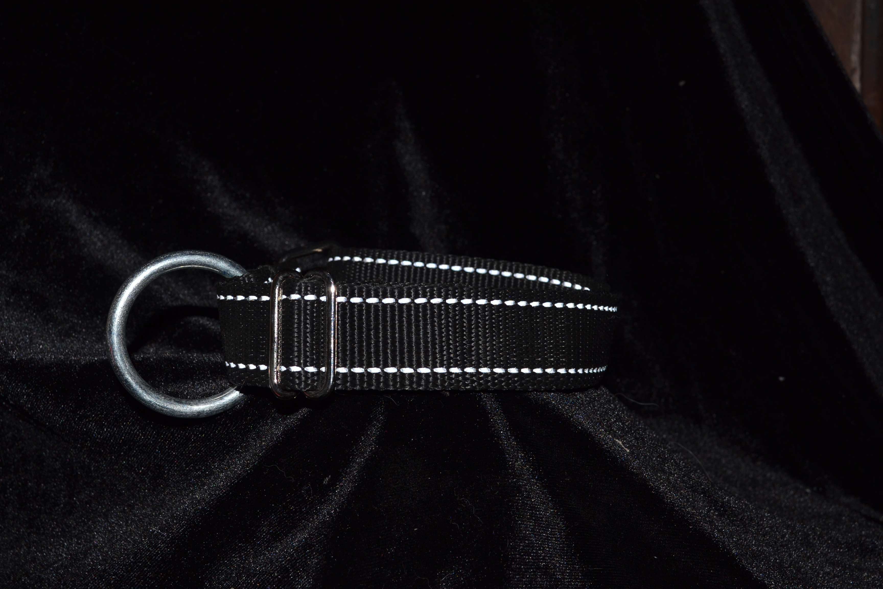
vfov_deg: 29.9
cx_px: 442
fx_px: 1104
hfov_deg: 43.6
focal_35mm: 45
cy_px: 294
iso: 100
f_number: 8
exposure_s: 1/60
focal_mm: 30
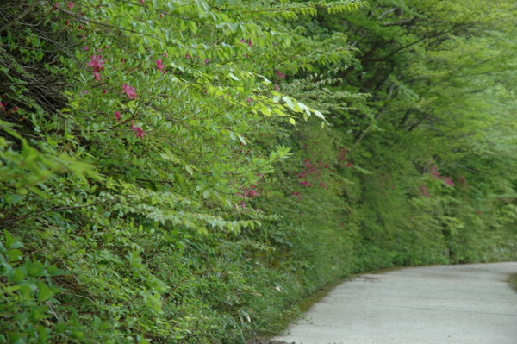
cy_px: 172
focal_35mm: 105
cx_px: 258
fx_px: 1507
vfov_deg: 13.0
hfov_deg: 19.5
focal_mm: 70
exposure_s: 1/125
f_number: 5.6
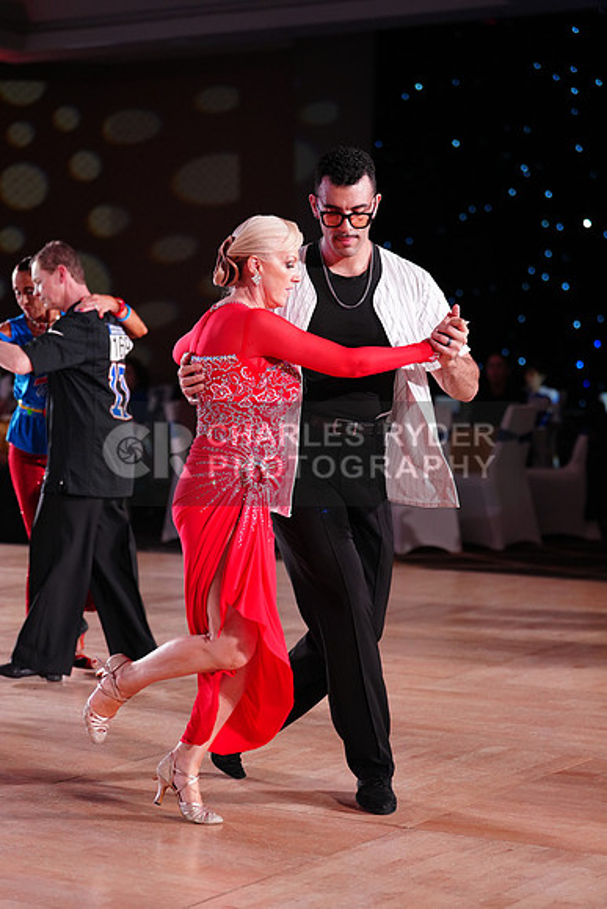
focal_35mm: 82
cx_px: 304
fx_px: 2073
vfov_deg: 24.8
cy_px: 454
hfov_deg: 16.7
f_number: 2.8
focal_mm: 82
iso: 2000
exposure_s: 1/500
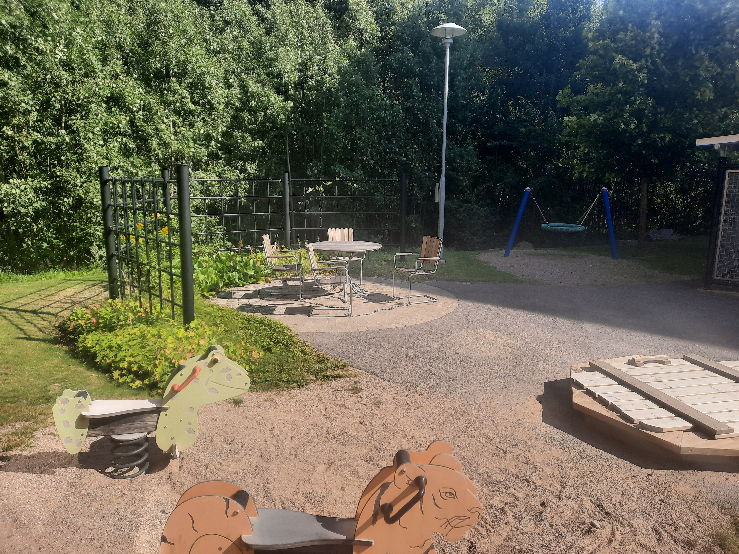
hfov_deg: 69.4
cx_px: 370
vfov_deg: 54.9
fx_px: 534
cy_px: 277
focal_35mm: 25
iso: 32
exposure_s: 1/567
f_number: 2
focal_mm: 4.6
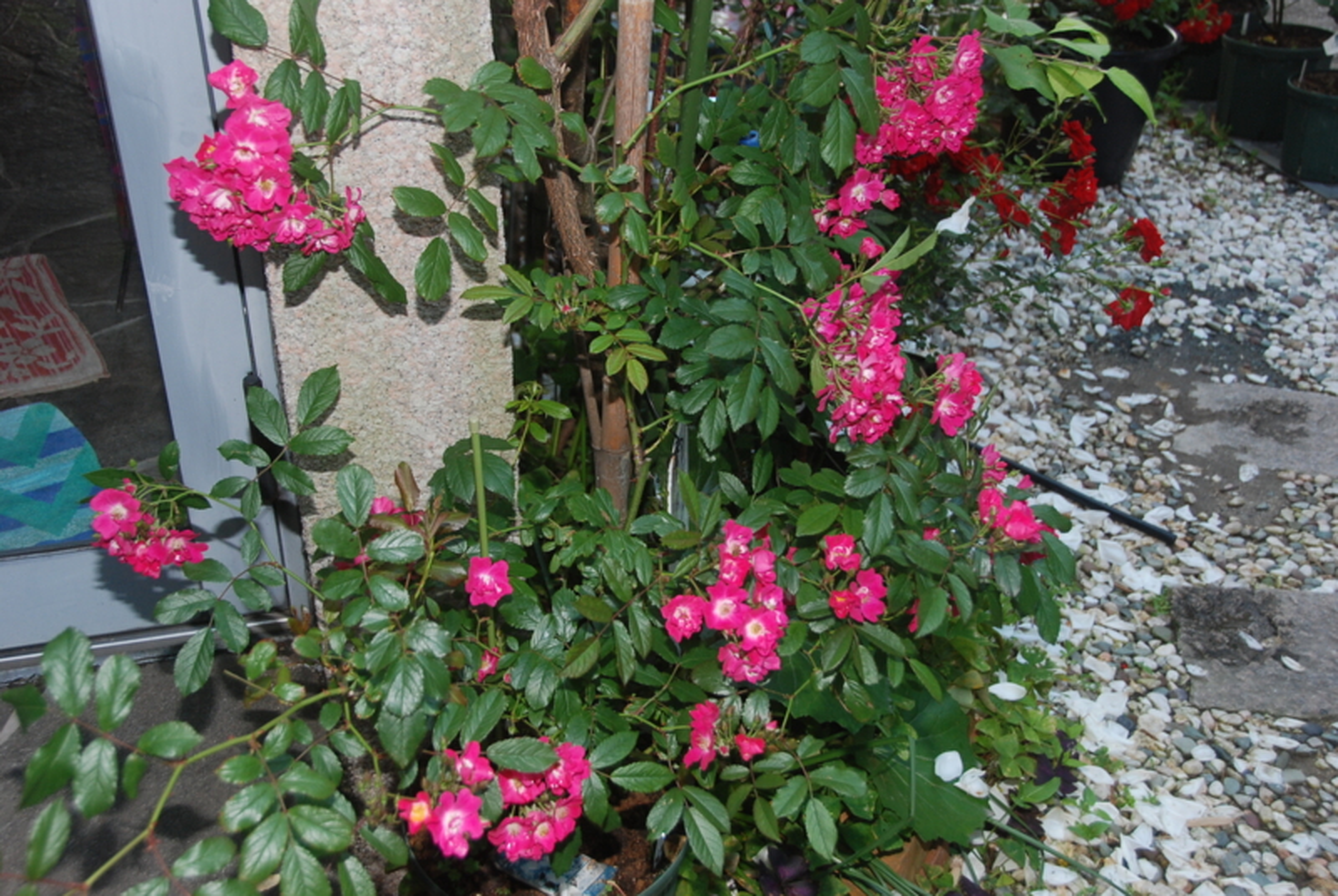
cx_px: 669
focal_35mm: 46
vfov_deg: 29.0
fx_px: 1731
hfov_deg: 42.3
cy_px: 448
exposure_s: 1/60
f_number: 5.6
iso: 400
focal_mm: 31
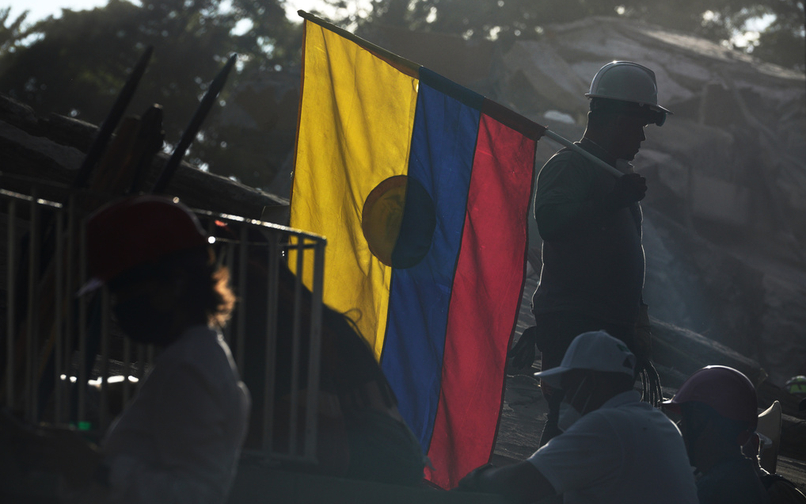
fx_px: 4503
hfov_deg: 10.2
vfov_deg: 6.4
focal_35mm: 205
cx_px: 404
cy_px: 248
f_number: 7.1
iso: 160
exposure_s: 1/3200
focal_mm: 200
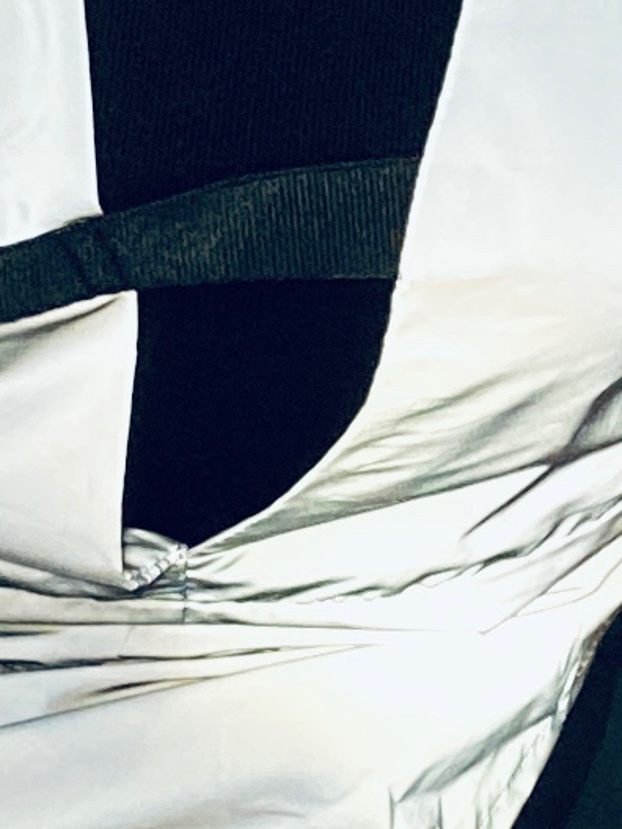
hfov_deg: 6.9
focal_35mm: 214
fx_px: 5127
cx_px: 605
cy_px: 397
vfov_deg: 9.2
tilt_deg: -51.4
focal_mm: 3.99
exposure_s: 1/60
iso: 320
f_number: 1.8
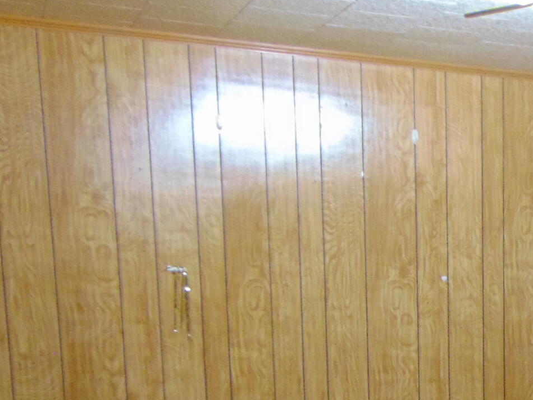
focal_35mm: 79
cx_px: 680
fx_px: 1217
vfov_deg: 17.4
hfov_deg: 22.3
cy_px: 530
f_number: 3
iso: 400
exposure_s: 1/15
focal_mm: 4.5
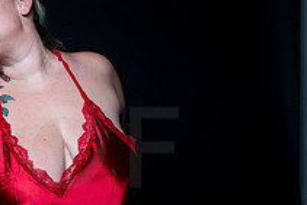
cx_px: -29
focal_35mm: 96
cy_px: 148
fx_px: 819
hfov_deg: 20.3
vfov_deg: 14.2
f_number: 10
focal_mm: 35
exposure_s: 1/160
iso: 100
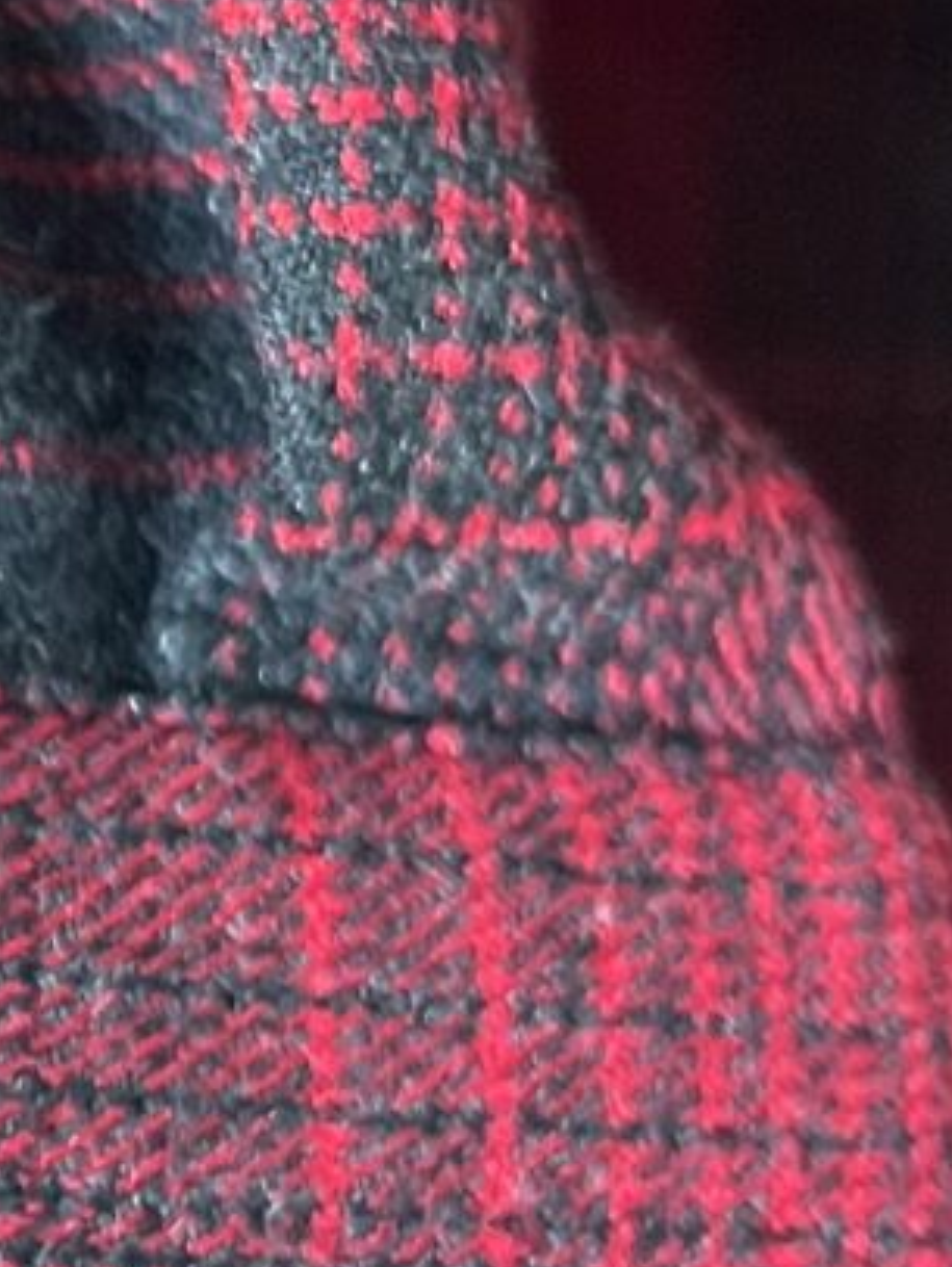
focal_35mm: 131
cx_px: -715
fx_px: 4799
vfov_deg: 15.0
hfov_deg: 10.7
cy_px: 615
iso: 500
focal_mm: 5.1
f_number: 1.6
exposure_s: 1/45
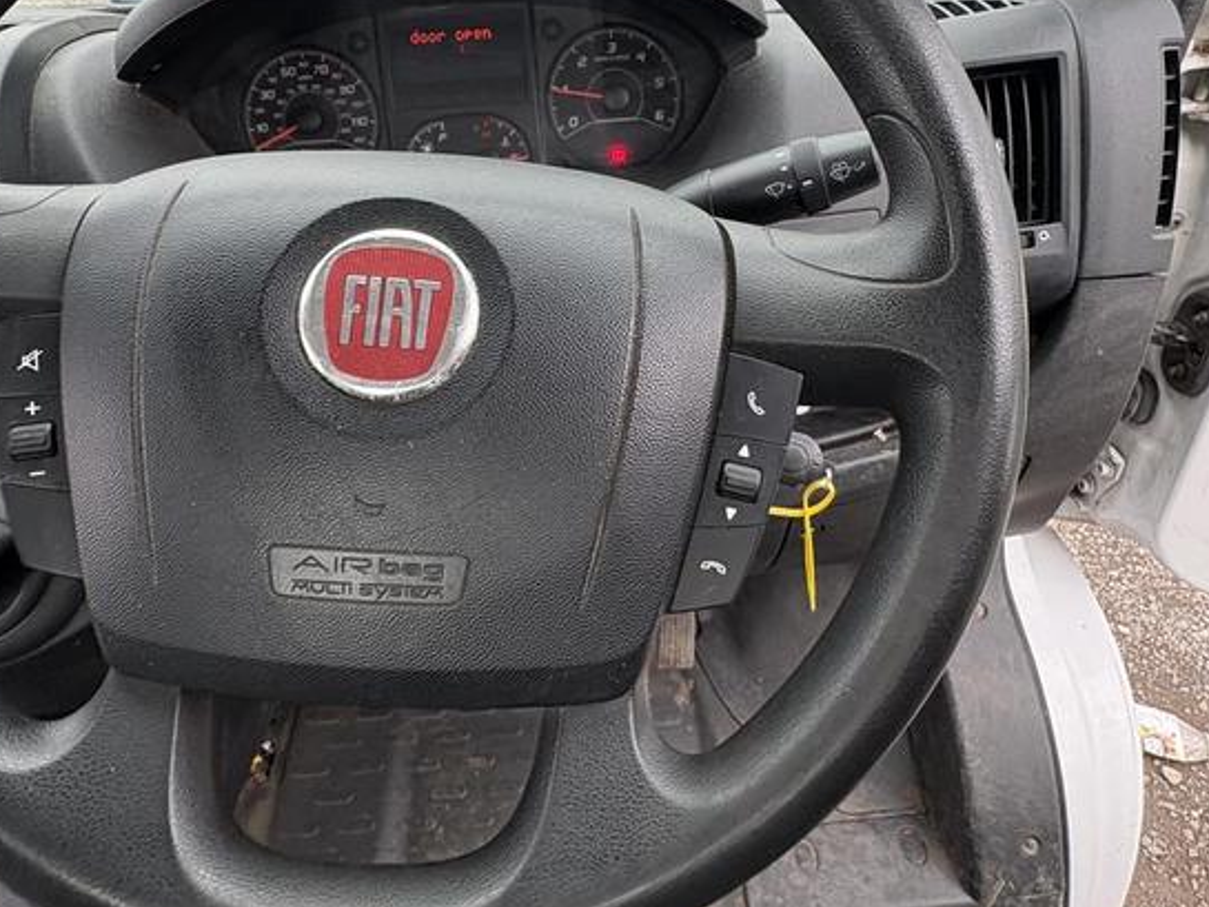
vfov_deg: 58.4
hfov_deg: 73.8
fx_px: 803
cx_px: 570
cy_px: 364
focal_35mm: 23
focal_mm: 2.22
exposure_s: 1/140
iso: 100
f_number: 2.2
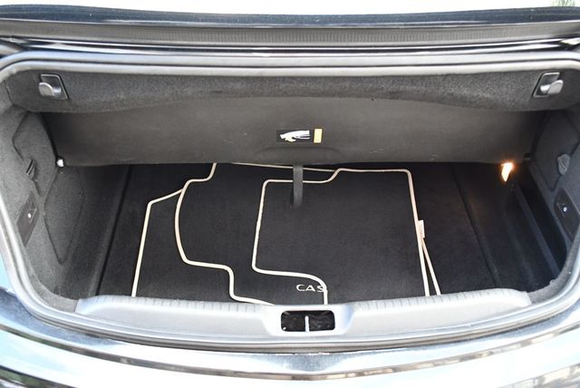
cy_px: 194
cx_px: 290
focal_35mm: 36
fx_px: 581
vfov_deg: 36.9
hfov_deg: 53.1
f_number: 3.5
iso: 1250
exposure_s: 1/125
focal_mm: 18
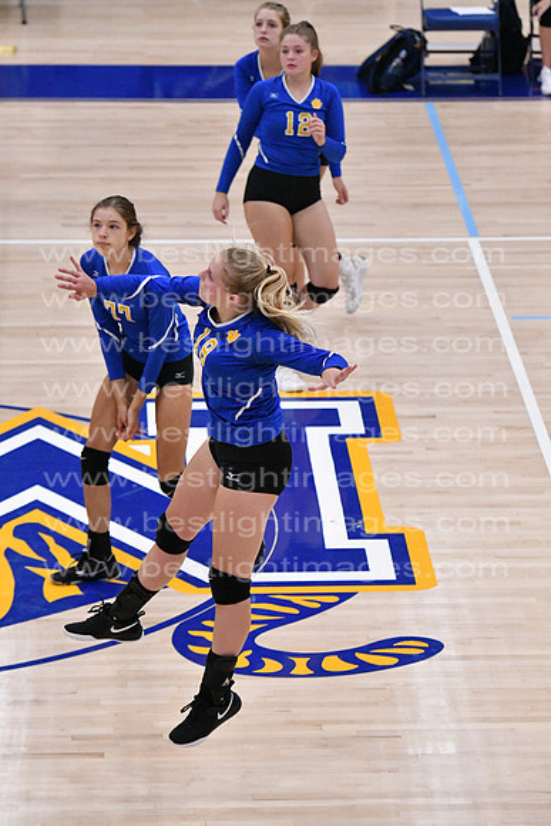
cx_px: 276
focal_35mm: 183
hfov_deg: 7.5
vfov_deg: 11.2
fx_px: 4199
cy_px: 413
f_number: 3.2
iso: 6400
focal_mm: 122
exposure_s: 1/1250
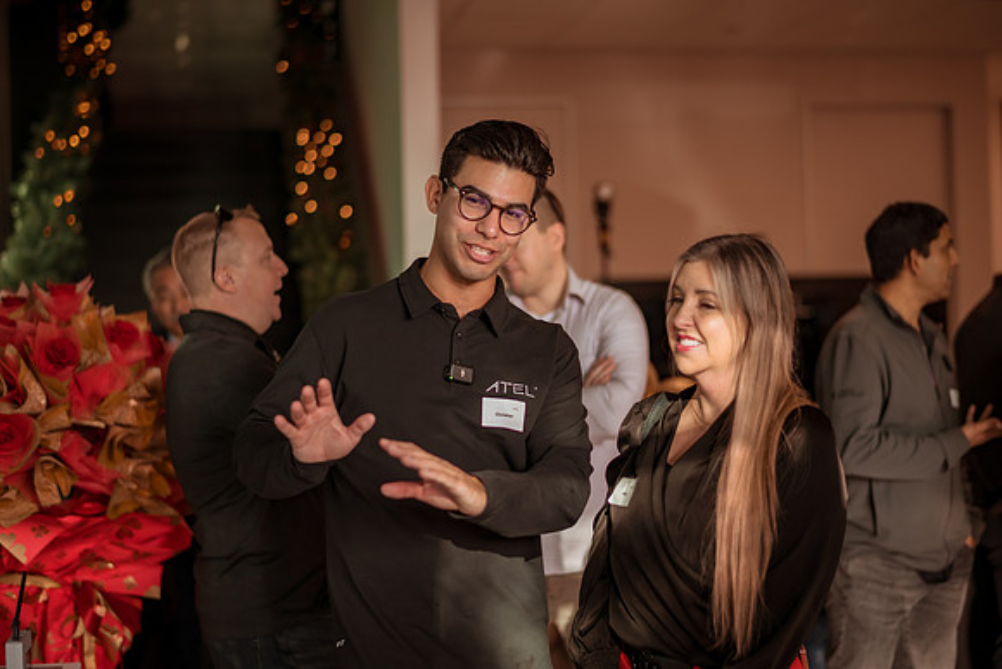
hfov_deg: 34.5
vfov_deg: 23.4
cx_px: 501
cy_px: 334
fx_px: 1615
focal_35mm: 58
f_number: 1.4
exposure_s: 1/500
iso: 100
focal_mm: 58
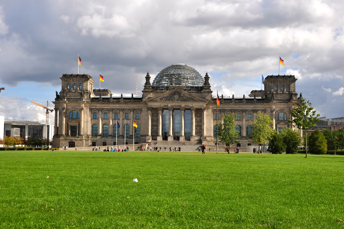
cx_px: 172
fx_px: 501
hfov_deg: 37.9
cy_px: 114
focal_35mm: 52
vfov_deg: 25.7
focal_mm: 35
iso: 250
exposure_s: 1/320
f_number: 14
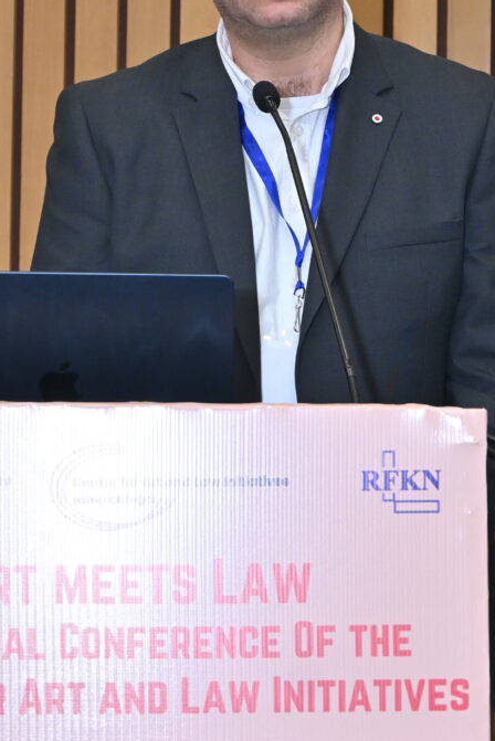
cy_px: 277
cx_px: 240
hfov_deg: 8.2
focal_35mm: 168
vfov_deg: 12.2
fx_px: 3464
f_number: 5.6
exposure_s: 1/160
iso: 1000
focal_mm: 49
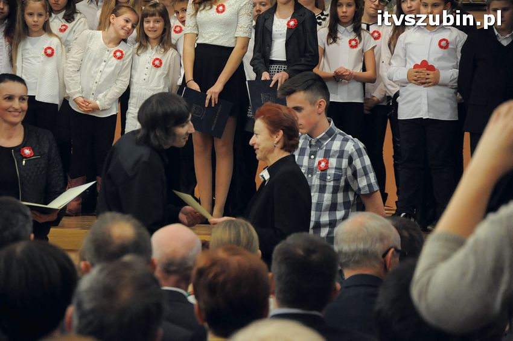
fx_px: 2242
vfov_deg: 8.7
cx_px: 256
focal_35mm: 158
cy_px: 170
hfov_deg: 13.1
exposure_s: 1/80
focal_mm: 105
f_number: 5.6
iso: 2500
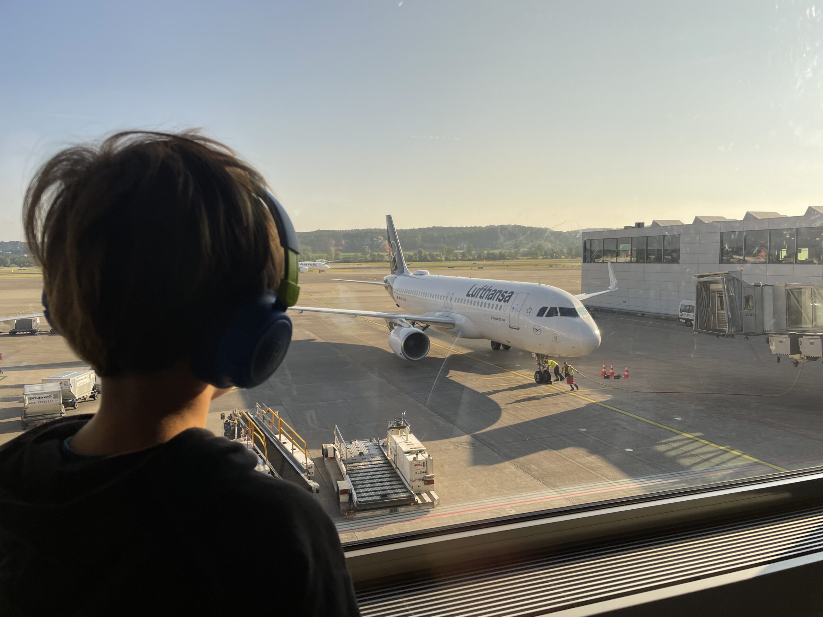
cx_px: 412
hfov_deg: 67.3
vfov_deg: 53.1
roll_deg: -0.2
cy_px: 308
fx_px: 618
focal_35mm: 26
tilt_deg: -4.7
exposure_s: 1/812
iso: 32
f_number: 1.6
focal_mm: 4.2
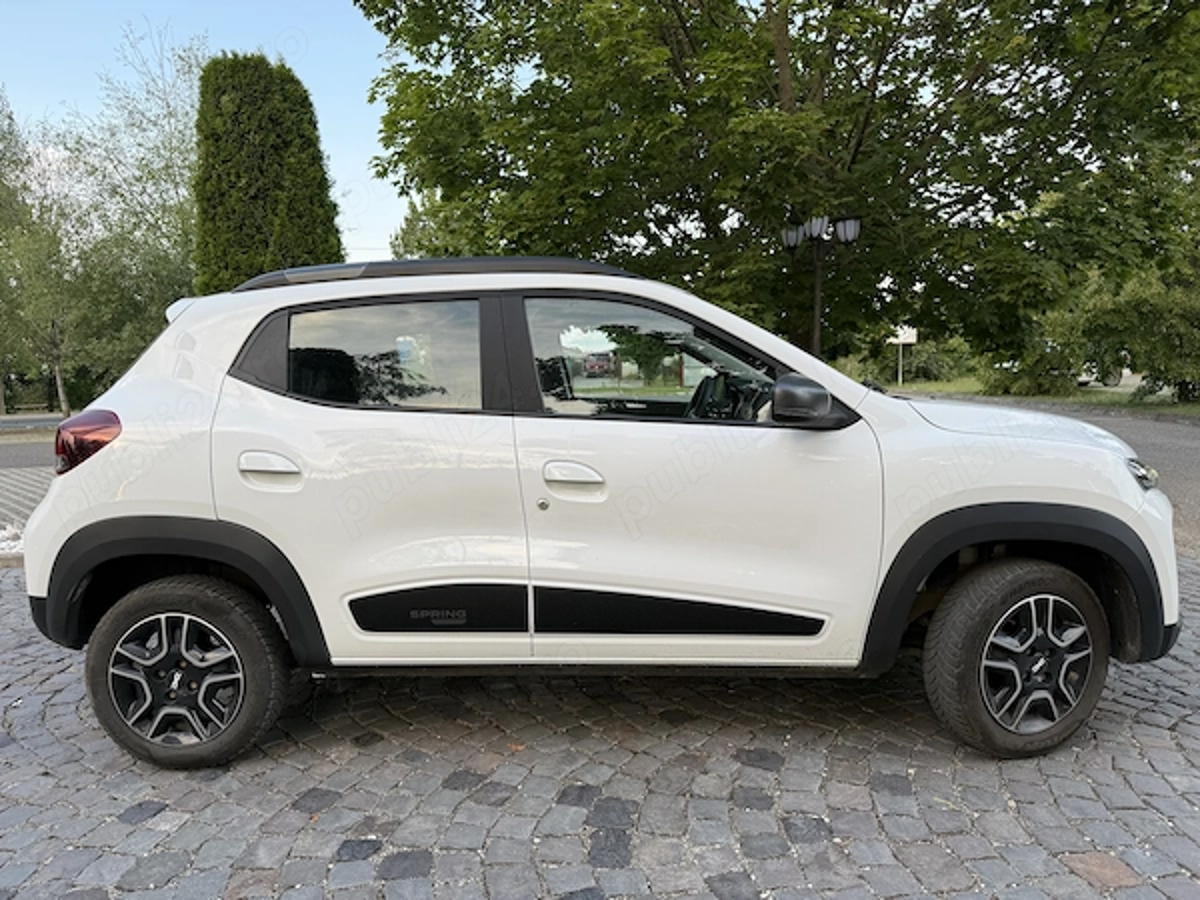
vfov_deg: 56.8
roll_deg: +2.0
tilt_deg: -5.9
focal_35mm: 24
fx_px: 832
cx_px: 600
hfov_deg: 71.6
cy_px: 450
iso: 50
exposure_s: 1/121
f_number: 1.78
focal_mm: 6.76
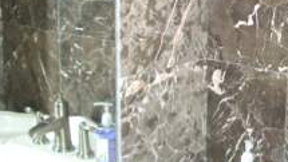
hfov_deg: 24.5
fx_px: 649
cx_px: 244
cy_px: -11
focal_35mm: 85
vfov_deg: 14.0
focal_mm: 5.8
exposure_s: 1/60
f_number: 2.6
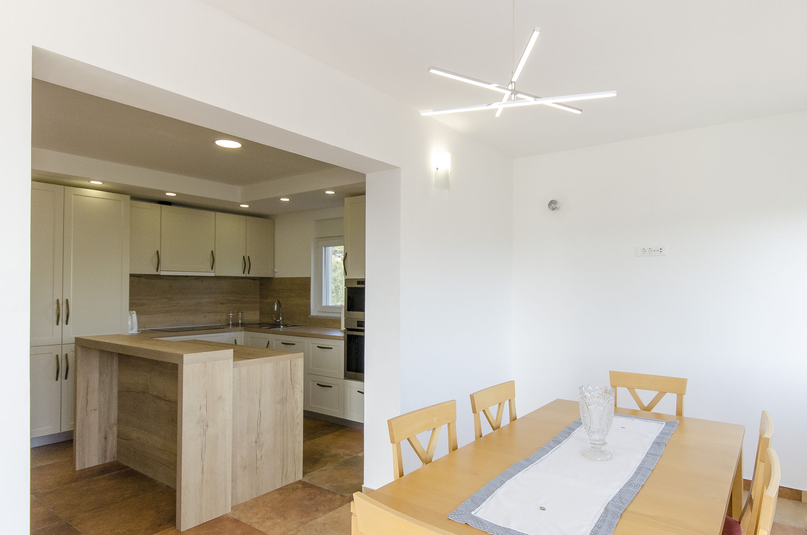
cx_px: 440
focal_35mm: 22
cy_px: 281
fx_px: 482
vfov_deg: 58.0
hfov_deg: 79.7
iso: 1000
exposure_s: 1/200
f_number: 8
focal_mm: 13
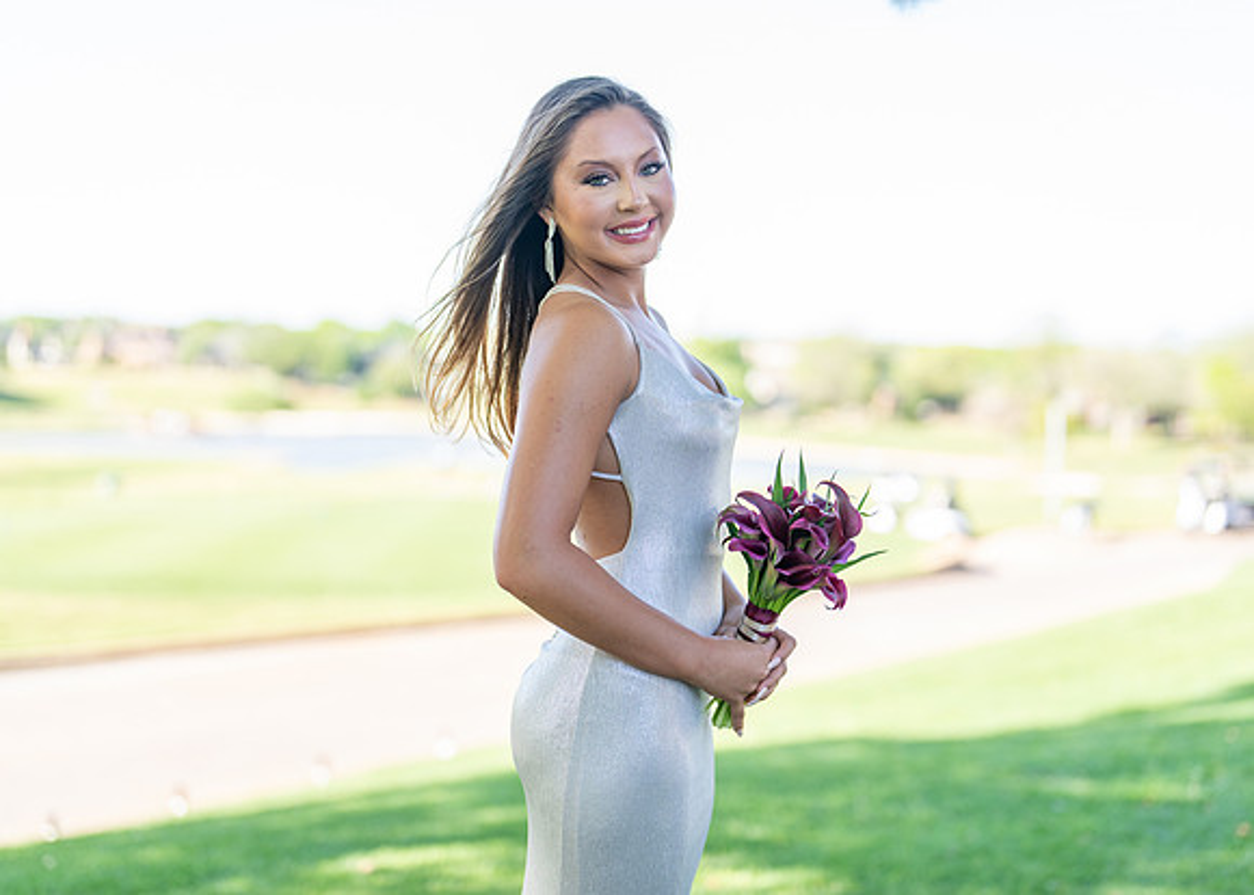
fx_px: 1889
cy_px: 448
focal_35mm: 53
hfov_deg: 36.7
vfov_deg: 26.7
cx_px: 610
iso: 160
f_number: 1.6
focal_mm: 50
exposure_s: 1/1000
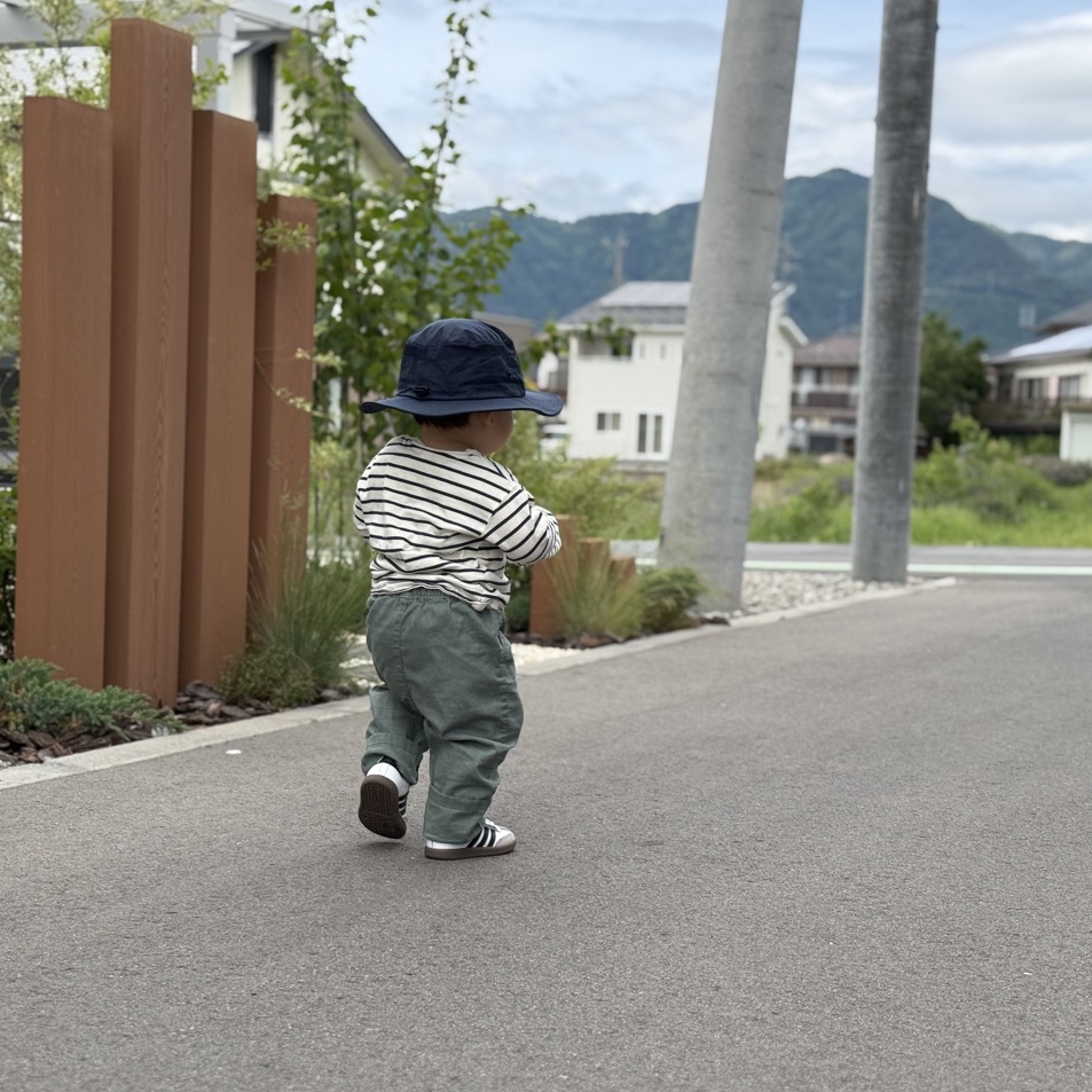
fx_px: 2034
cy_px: 543
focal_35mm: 57
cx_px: 516
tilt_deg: -2.8
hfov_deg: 30.0
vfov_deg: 30.0
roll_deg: -1.3
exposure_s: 1/2146
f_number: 1.78
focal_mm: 6.76
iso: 80
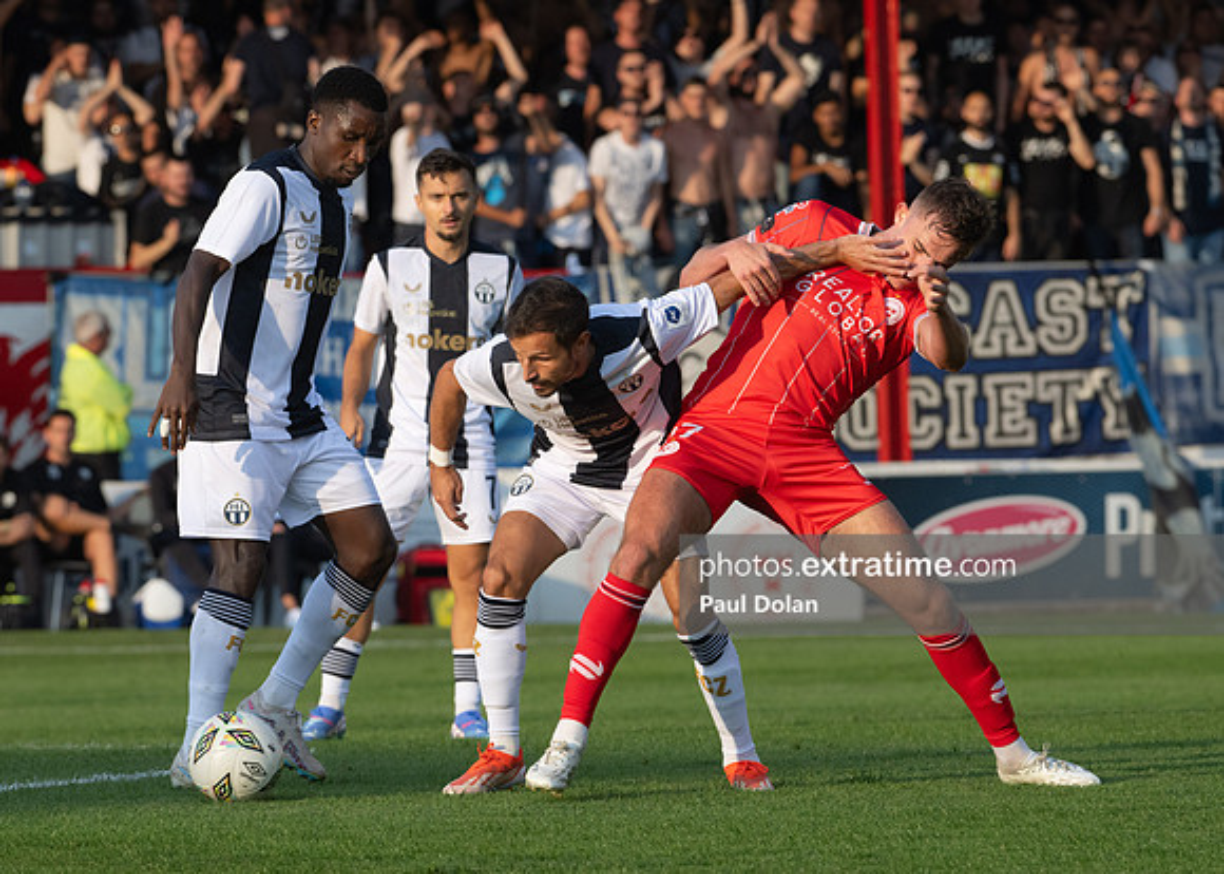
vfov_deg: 3.7
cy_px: 421
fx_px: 13464
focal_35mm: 387
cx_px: 529
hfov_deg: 5.2
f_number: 8
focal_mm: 300
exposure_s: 1/1250
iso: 800
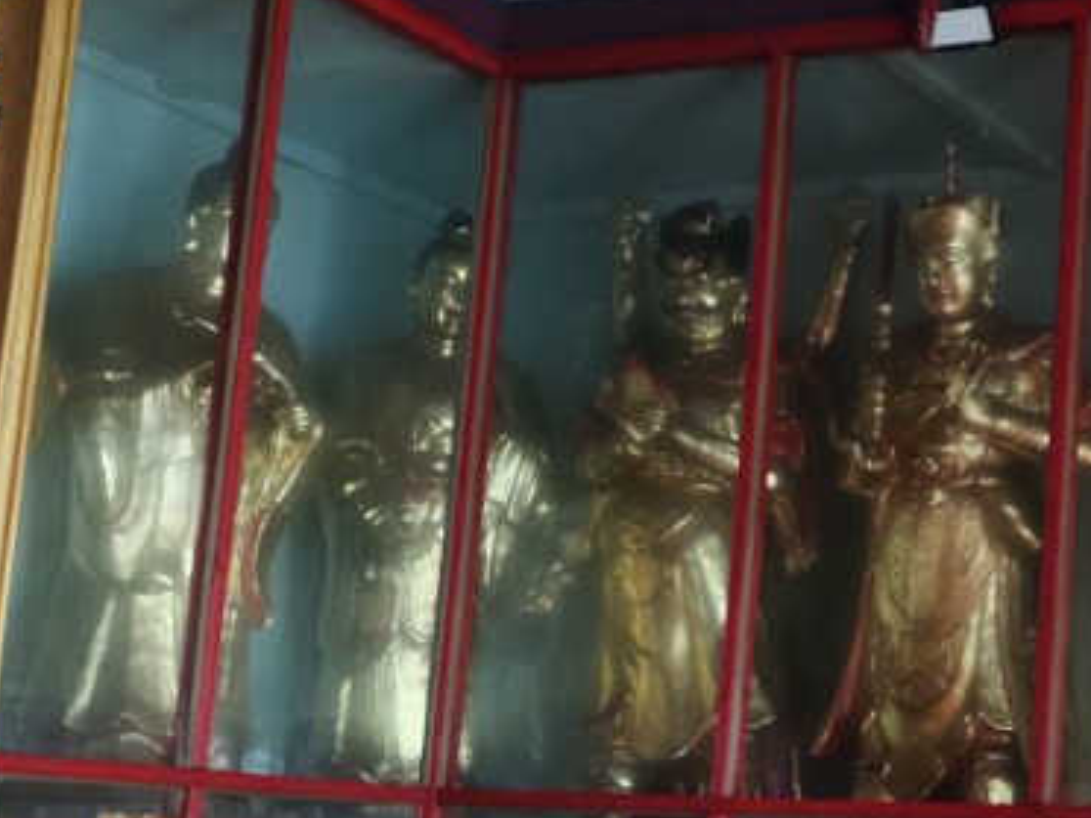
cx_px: 1245
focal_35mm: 66
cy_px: 595
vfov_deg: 22.1
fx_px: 2080
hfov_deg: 26.7
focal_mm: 4.68
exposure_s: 1/25
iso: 970
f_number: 1.8
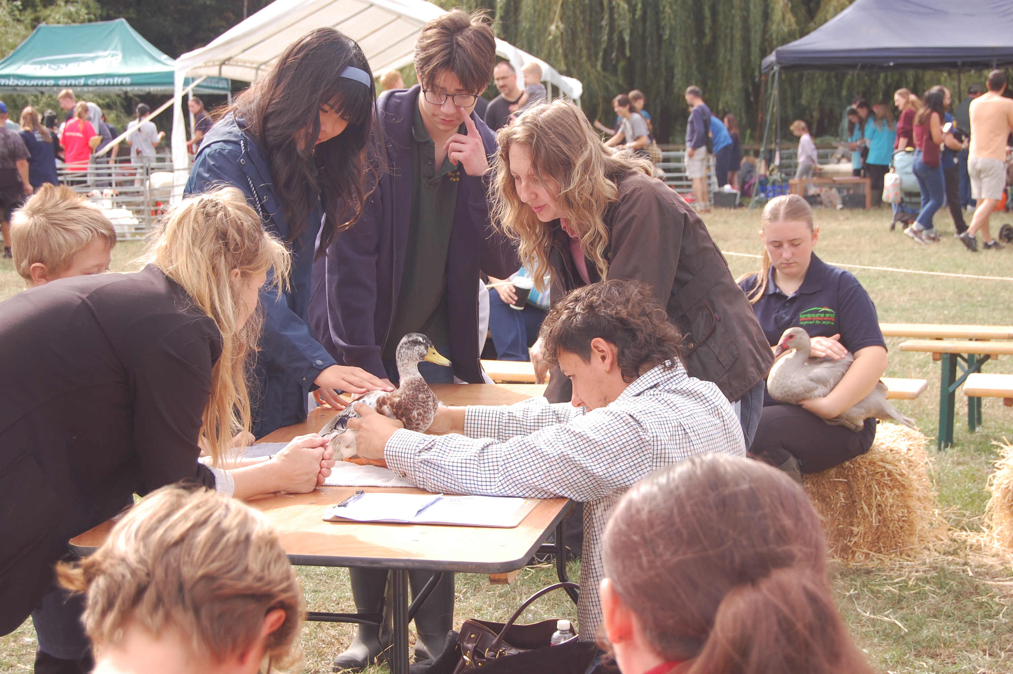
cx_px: 506
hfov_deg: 29.9
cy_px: 337
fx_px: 1898
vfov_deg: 20.1
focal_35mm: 68
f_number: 6.3
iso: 200
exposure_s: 1/160
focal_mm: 45
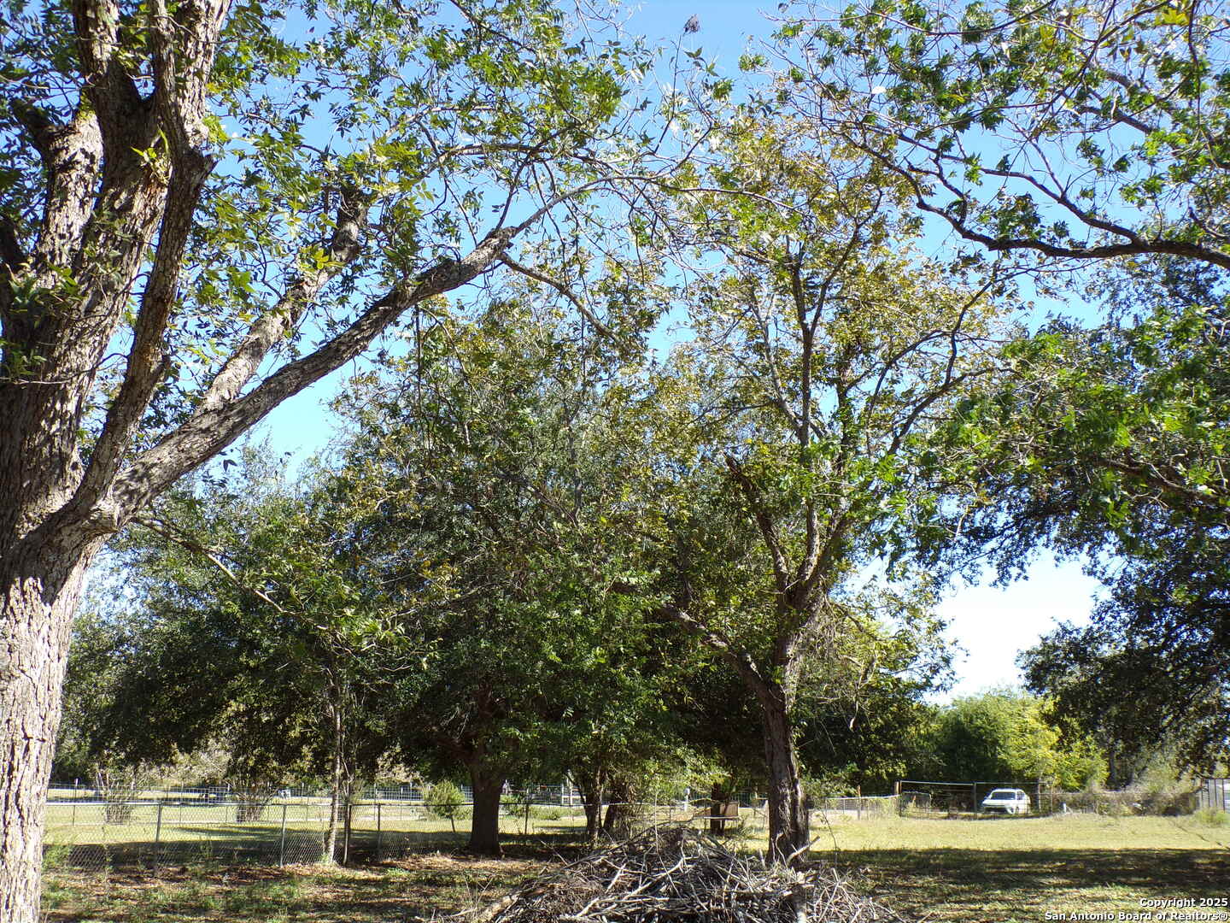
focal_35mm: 37
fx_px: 1315
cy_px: 462
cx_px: 615
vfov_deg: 38.7
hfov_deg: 50.1
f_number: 4.7
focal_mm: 6.6
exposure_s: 1/150
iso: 80
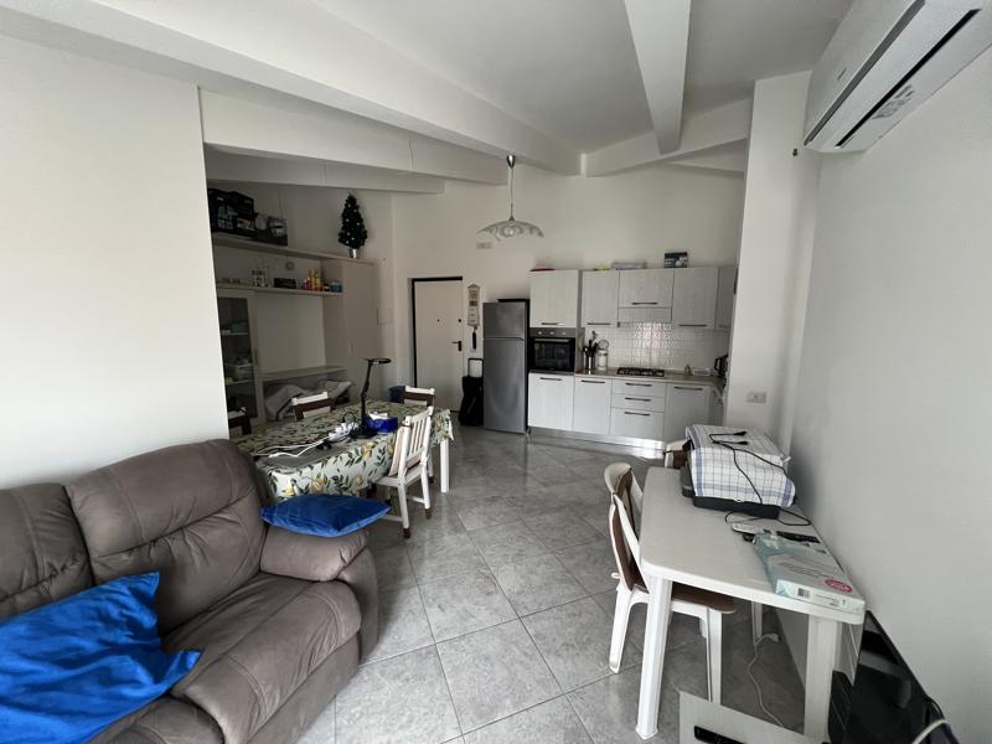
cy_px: 372
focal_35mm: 13
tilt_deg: -8.6
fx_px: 373
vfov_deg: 89.9
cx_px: 496
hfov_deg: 106.2
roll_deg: +0.0
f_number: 1.8
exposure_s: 1/67
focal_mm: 1.57
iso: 250
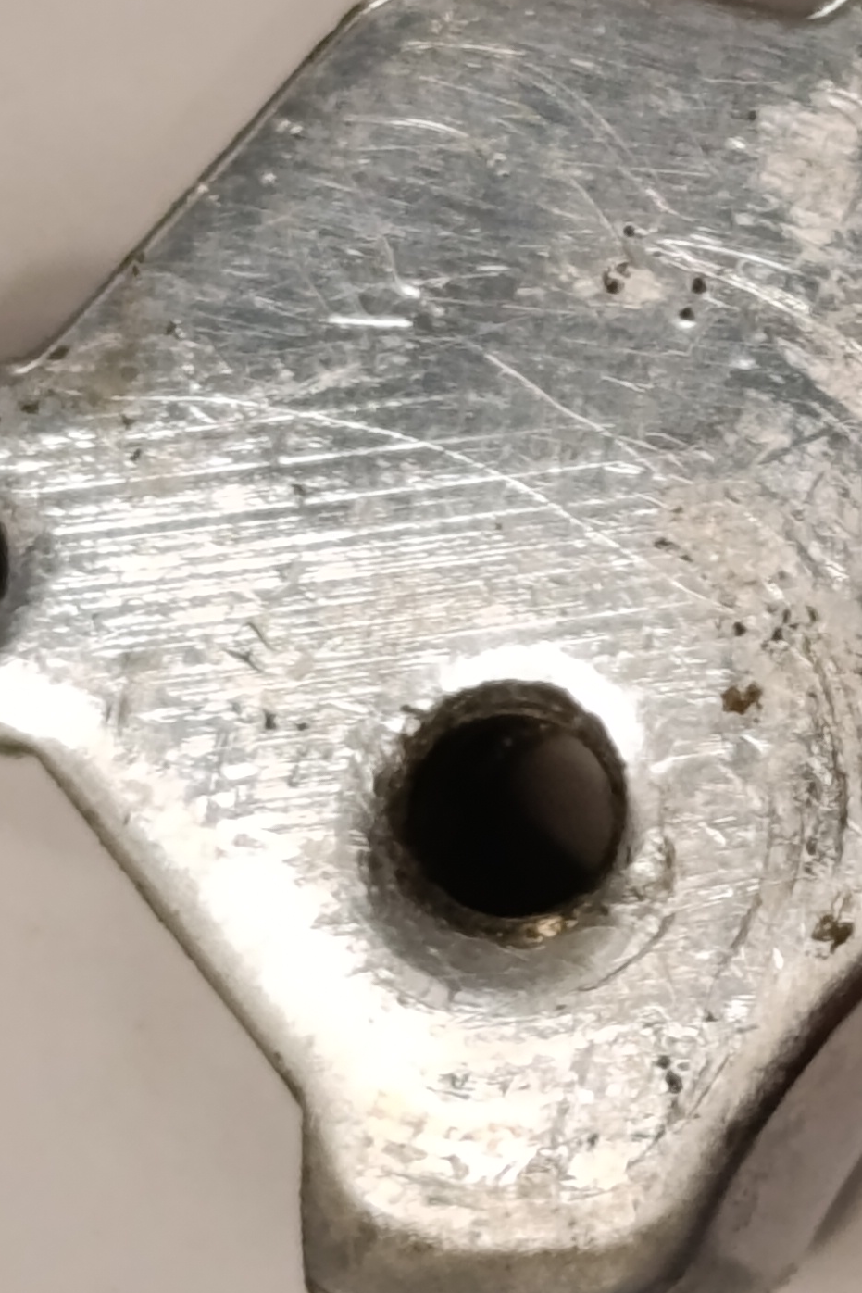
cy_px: 683
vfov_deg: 7.4
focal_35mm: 280
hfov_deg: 4.9
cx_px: 1021
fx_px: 10053
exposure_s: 1/100
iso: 500
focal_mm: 6.14
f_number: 1.6
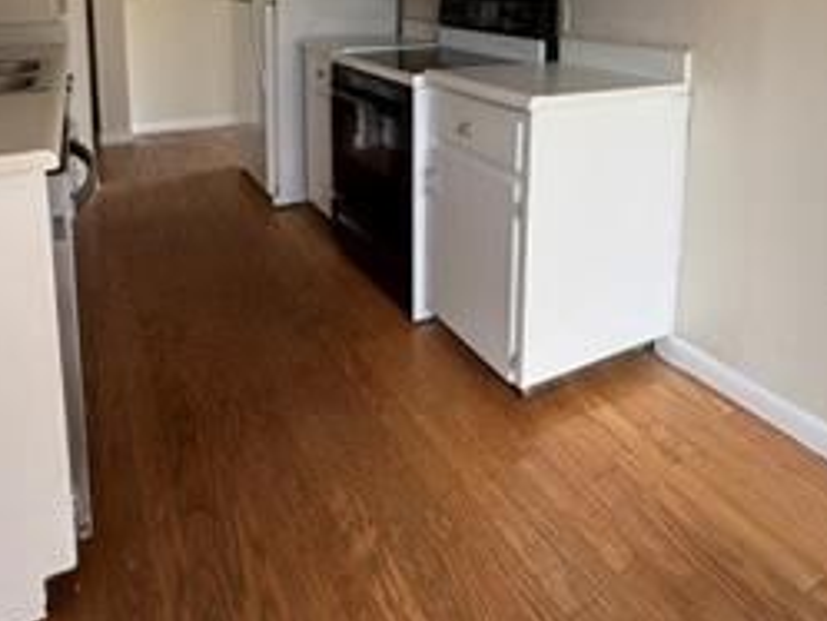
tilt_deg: -6.8
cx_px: 452
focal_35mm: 27
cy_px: 56
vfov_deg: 46.2
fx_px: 645
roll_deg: -0.7
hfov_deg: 65.2
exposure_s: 1/99
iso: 160
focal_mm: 2.22
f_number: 2.2
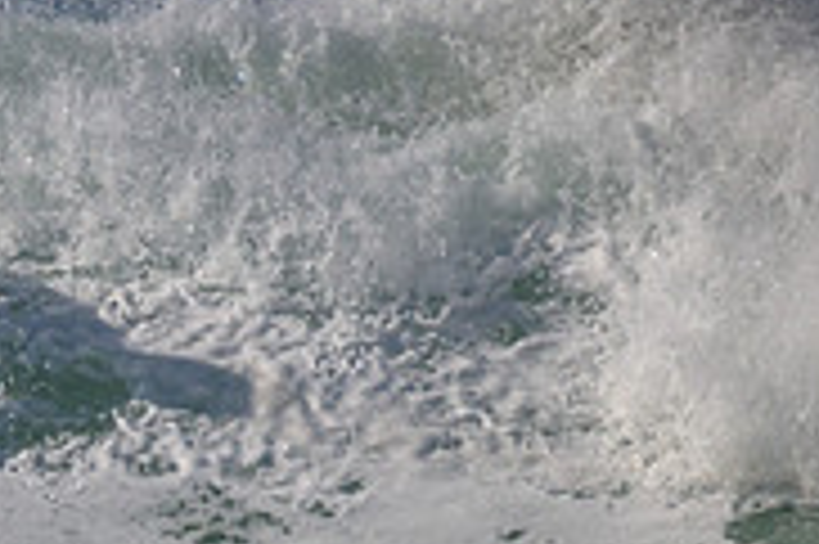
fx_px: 57982
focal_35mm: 2551
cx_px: -369
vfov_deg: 0.5
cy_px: 623
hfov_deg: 0.8
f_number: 11
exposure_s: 1/2000
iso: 450
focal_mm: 800
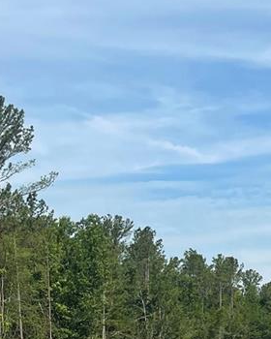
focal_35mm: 107
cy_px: 336
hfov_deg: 13.9
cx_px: 350
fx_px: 1073
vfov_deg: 17.5
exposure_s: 1/4202
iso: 32
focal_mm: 5.1
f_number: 1.6
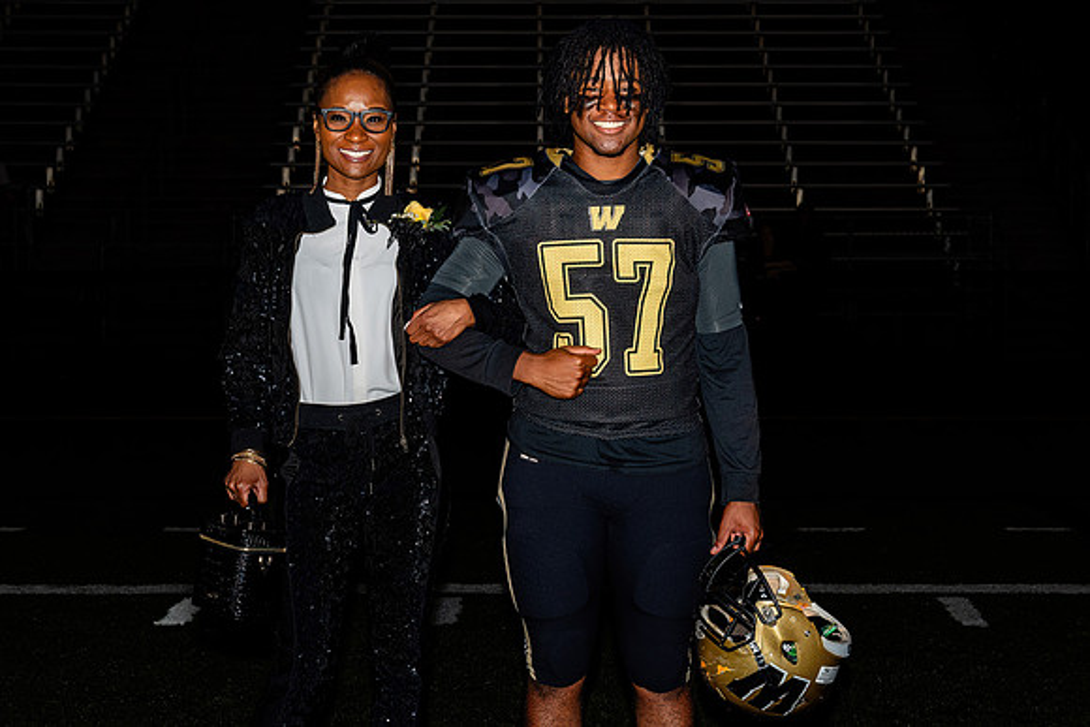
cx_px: 562
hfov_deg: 24.2
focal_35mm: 84
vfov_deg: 16.3
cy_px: 362
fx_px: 2546
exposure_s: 1/200
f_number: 5
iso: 320
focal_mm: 44
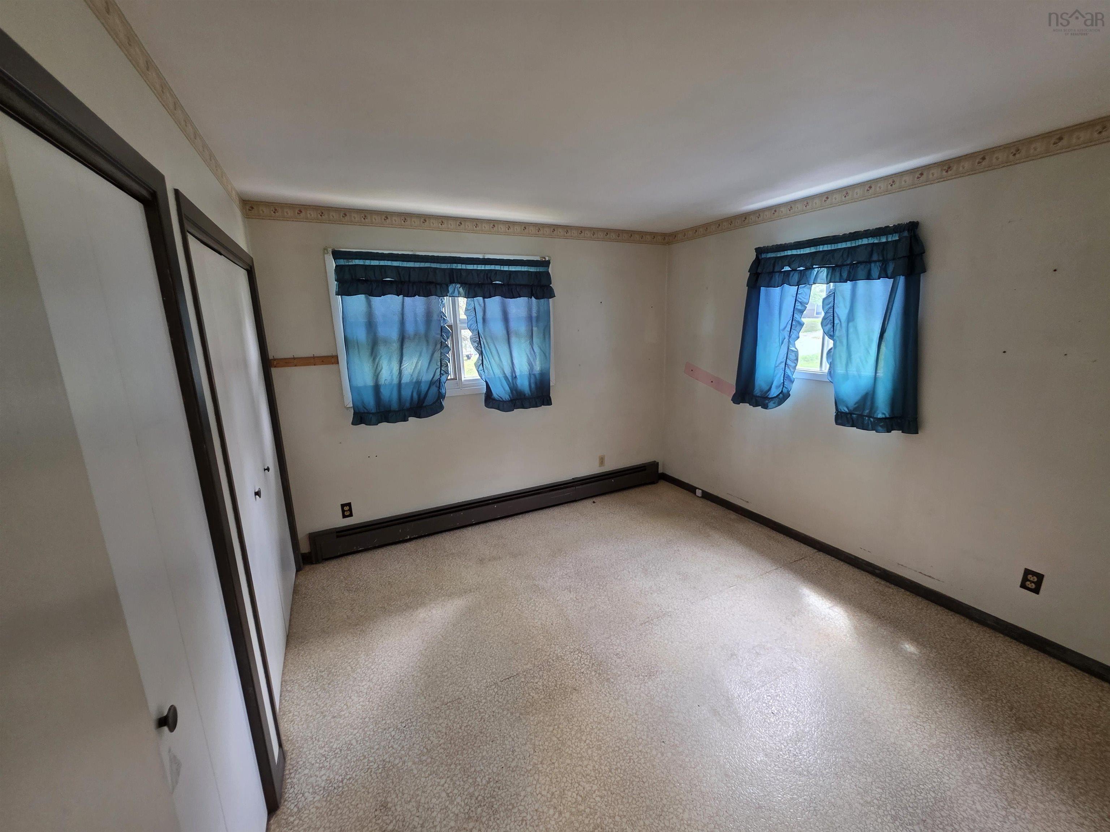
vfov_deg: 89.9
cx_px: 555
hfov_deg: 106.2
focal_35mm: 13
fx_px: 417
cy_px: 416
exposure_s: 1/60
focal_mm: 2.2
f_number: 1.9
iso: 200
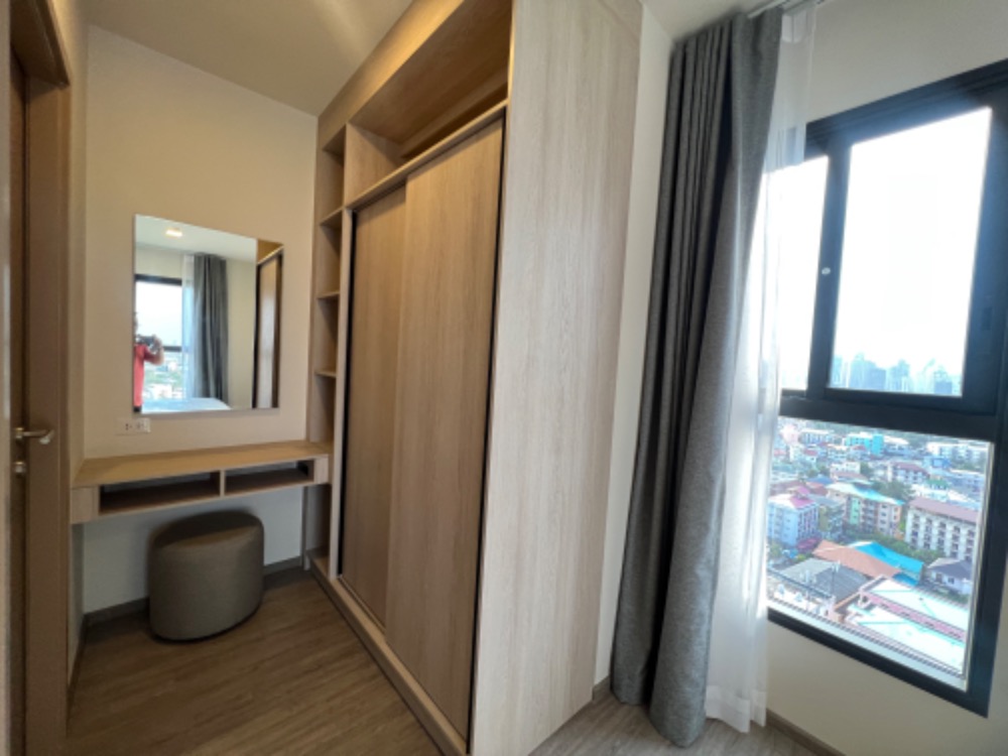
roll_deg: -1.7
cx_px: 504
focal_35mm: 13
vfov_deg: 89.9
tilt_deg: -0.1
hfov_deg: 106.2
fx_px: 379
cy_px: 378
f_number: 1.8
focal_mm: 1.57
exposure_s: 1/99
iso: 125
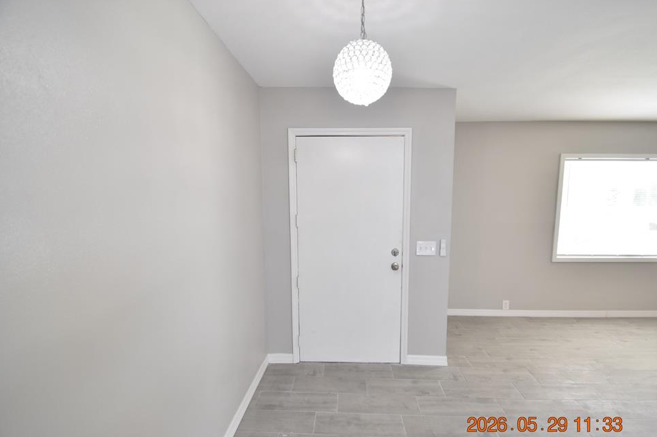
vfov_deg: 73.7
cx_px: 338
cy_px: 226
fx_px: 292
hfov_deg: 96.7
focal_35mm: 16
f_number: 3.5
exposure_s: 1/60
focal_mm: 10
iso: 800
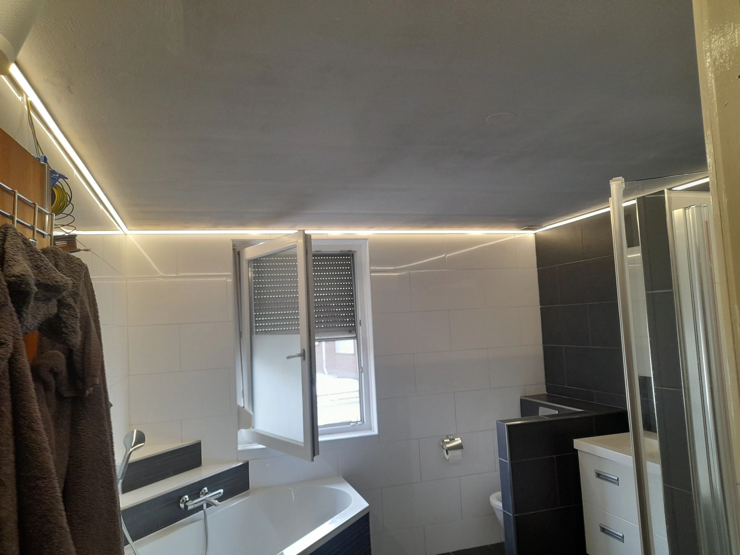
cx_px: 370
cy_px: 278
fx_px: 534
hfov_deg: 69.4
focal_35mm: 25
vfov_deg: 54.9
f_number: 2
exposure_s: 1/50
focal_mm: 4.6
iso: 80
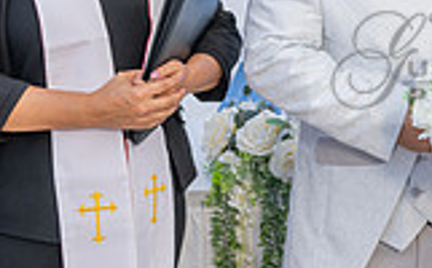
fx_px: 1340
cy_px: 60
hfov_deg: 17.3
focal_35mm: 114
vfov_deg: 11.4
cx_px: 542
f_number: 4.5
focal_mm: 31
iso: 200
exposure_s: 1/125
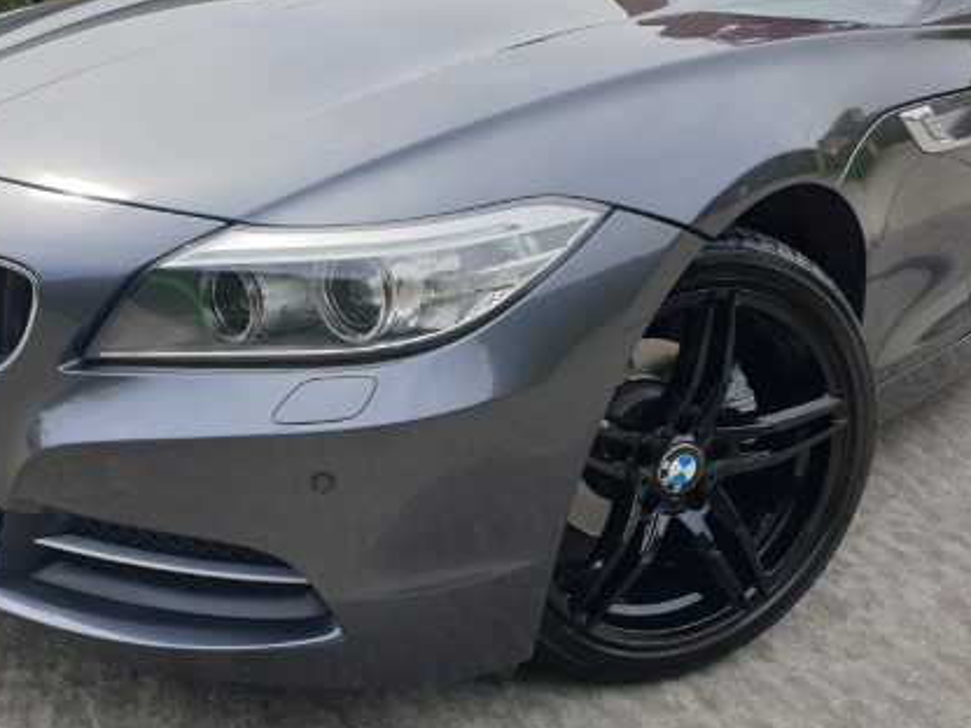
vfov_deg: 36.0
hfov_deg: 46.5
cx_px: 380
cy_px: 364
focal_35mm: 40
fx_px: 1122
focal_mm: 4.3
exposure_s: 1/775
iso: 50
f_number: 2.4
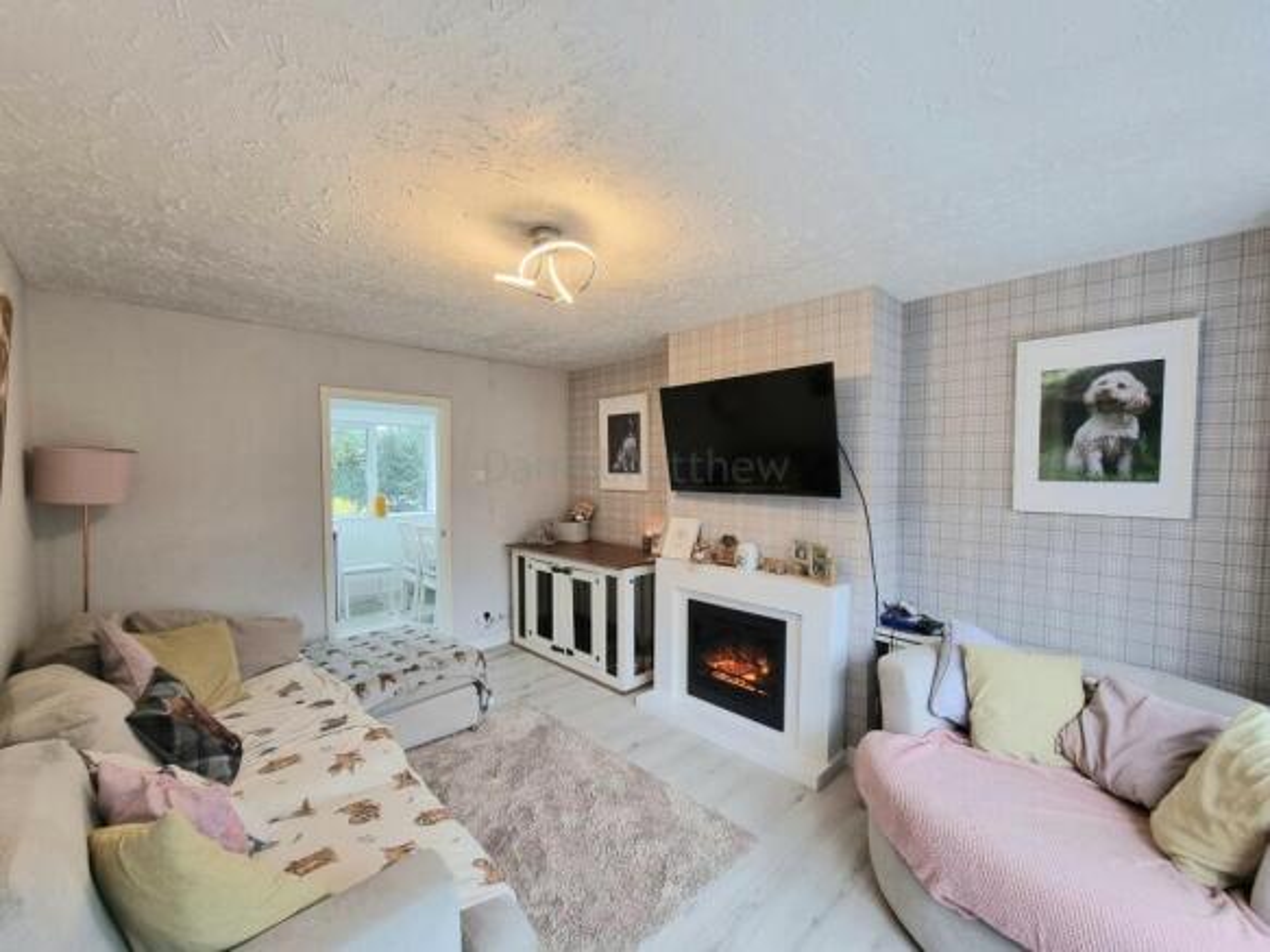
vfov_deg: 89.9
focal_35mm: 13
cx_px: 635
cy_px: 476
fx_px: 477
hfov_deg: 106.2
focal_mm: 2.2
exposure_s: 1/50
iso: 125
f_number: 2.2
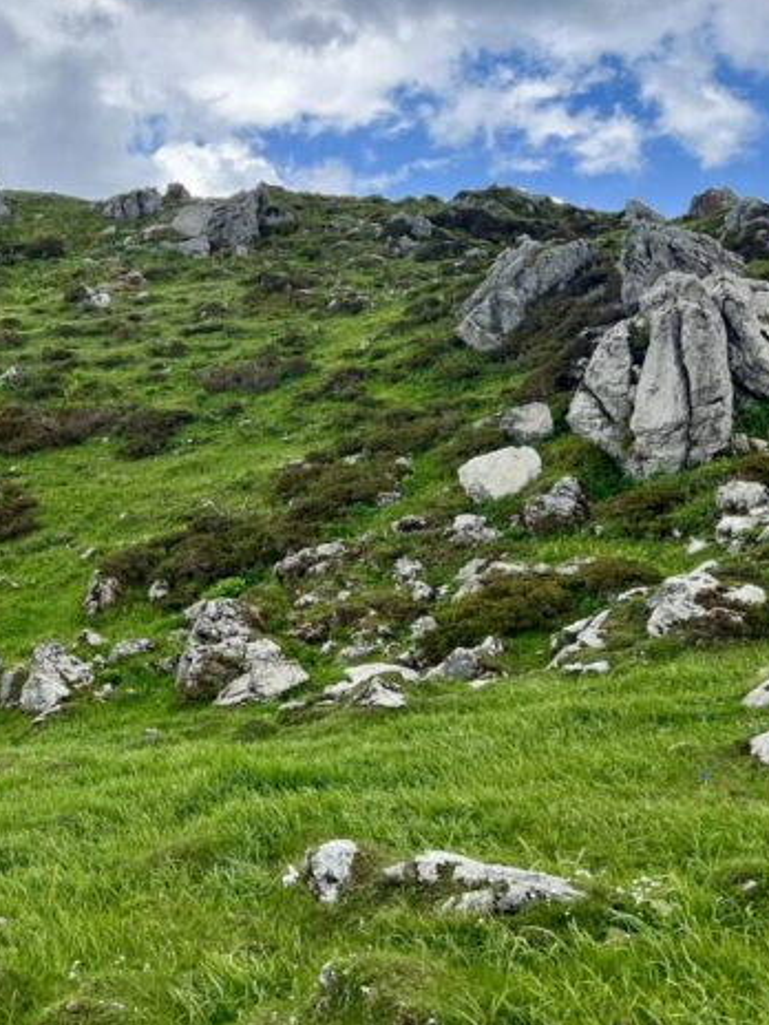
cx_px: 128
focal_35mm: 43
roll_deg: +0.7
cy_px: 444
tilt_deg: +6.6
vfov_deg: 43.8
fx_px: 1274
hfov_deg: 32.5
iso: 50
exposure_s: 1/2165
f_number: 1.5
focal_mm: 5.7
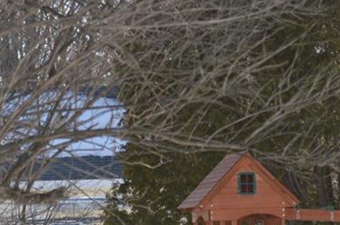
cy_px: 253
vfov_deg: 6.3
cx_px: 147
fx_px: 2049
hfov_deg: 9.5
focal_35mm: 217
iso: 100
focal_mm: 55
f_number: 5.6
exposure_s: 1/200
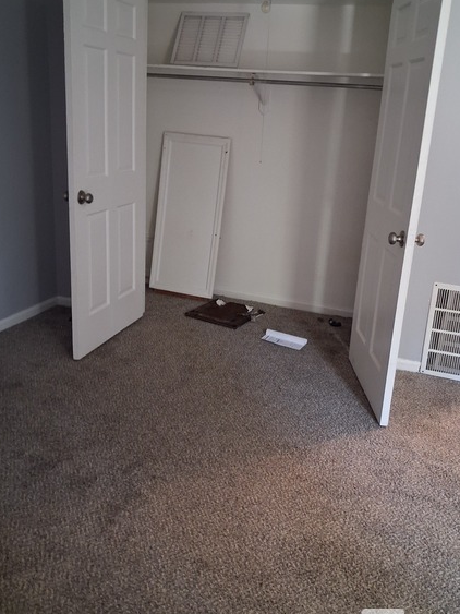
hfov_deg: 44.0
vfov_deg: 56.8
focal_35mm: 32
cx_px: 265
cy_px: 288
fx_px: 567
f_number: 1.8
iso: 640
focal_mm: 4
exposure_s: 1/24
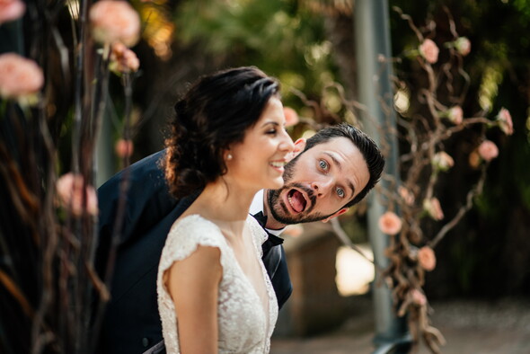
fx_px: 1252
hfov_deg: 23.9
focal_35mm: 85
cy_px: 177
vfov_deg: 16.1
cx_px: 265
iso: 320
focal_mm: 85
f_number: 2
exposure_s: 1/1600
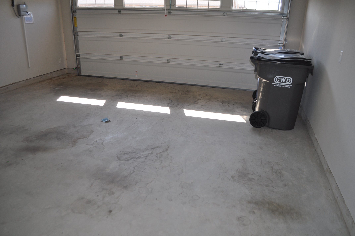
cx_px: 178
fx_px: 266
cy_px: 118
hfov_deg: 67.4
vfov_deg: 47.8
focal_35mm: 27
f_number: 4
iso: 200
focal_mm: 18
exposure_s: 1/200
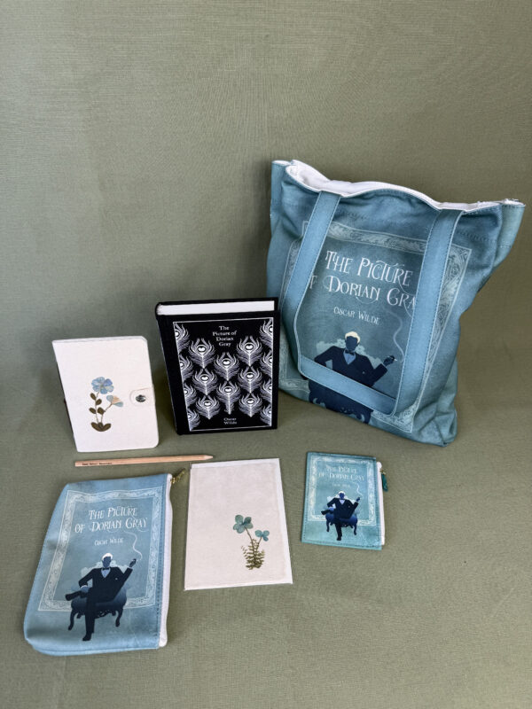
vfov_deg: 71.6
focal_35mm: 24
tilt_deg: -39.7
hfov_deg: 56.8
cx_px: 266
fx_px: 492
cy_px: 354
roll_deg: -0.6
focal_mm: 6.76
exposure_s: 1/100
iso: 64
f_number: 1.78
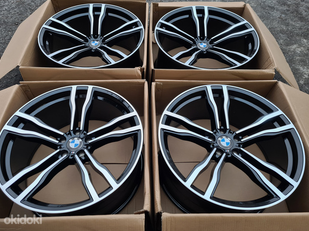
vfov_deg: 51.3
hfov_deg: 65.3
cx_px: 149
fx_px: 241
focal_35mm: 27
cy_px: 118
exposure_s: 1/50
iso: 200
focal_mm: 5.4
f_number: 1.8
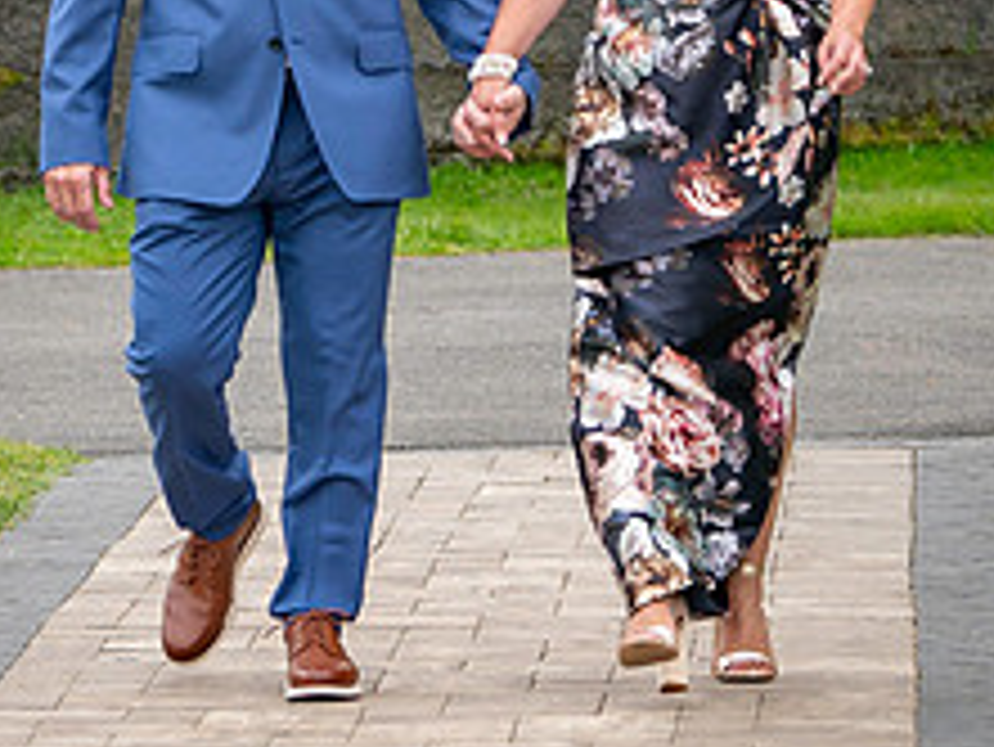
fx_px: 13072
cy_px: -275
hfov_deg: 4.4
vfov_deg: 3.3
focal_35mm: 455
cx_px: 737
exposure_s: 1/800
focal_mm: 102
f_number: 4
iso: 400
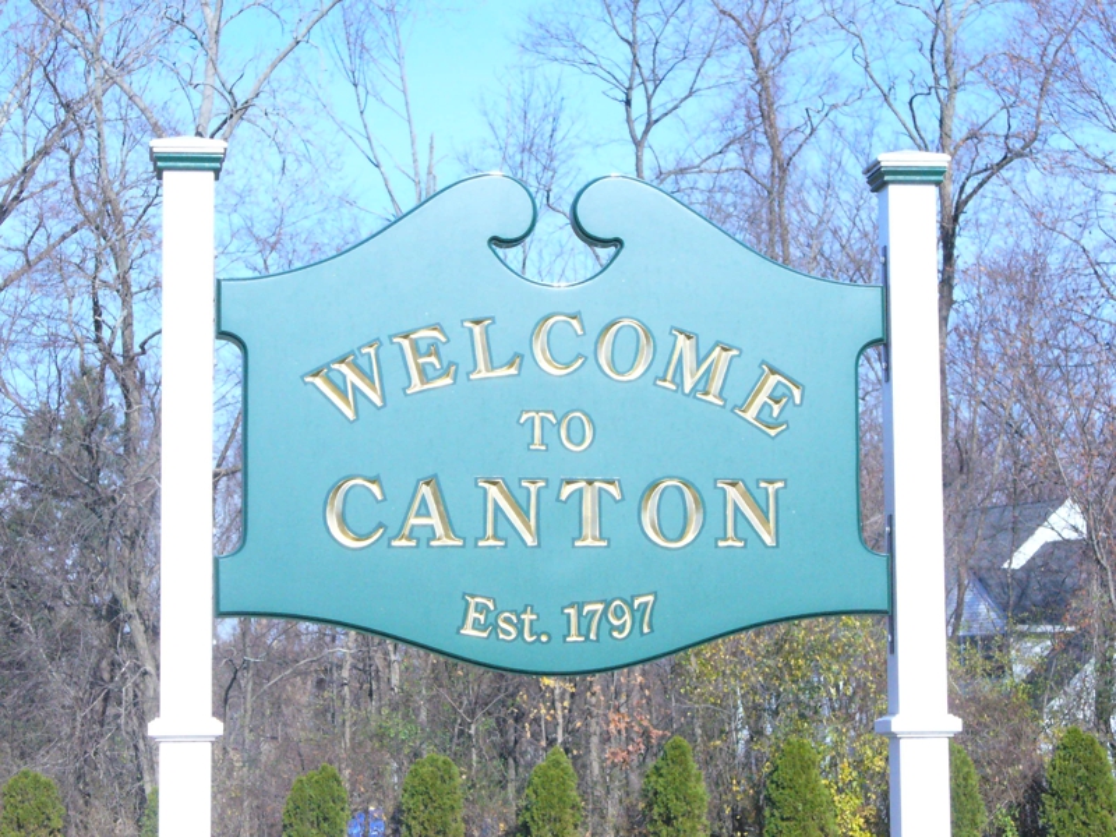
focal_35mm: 88
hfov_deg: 22.3
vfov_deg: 16.8
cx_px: 558
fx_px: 2837
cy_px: 418
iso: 400
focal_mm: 14.5
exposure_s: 1/800
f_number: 6.8
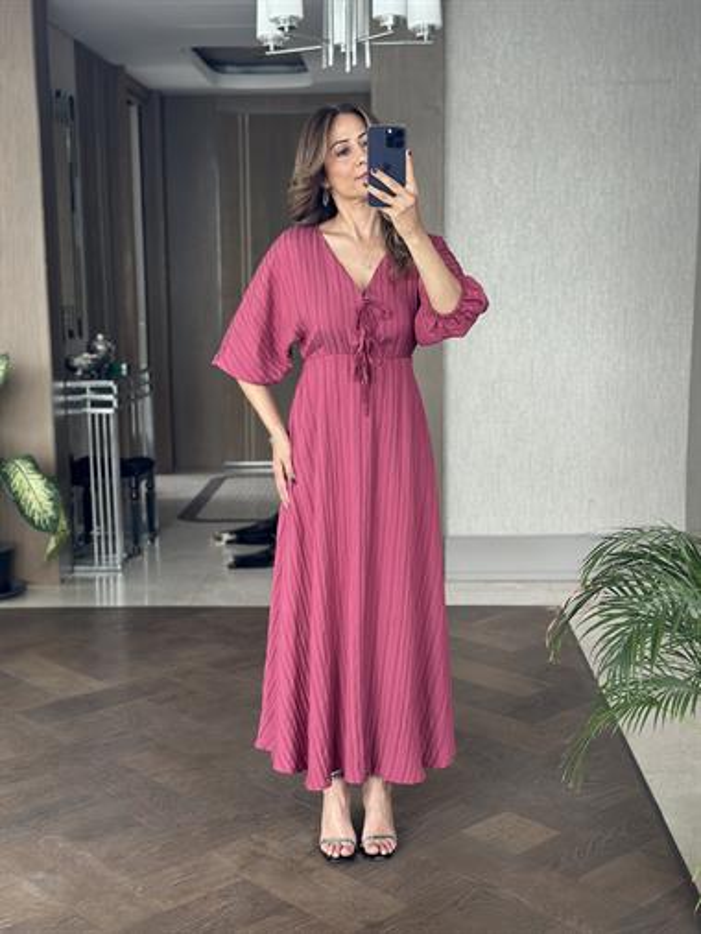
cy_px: 467
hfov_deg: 30.3
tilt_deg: -17.4
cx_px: 350
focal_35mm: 48
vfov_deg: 39.6
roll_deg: +1.9
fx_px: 1295
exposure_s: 1/64
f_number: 1.78
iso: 125
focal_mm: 6.86
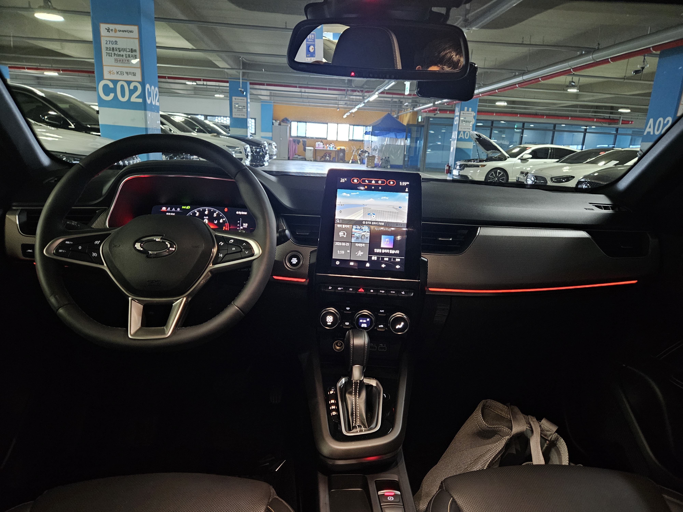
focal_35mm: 23
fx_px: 454
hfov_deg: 73.9
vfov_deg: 58.9
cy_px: 256
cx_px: 342
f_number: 1.8
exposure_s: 1/24
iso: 800
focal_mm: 5.4
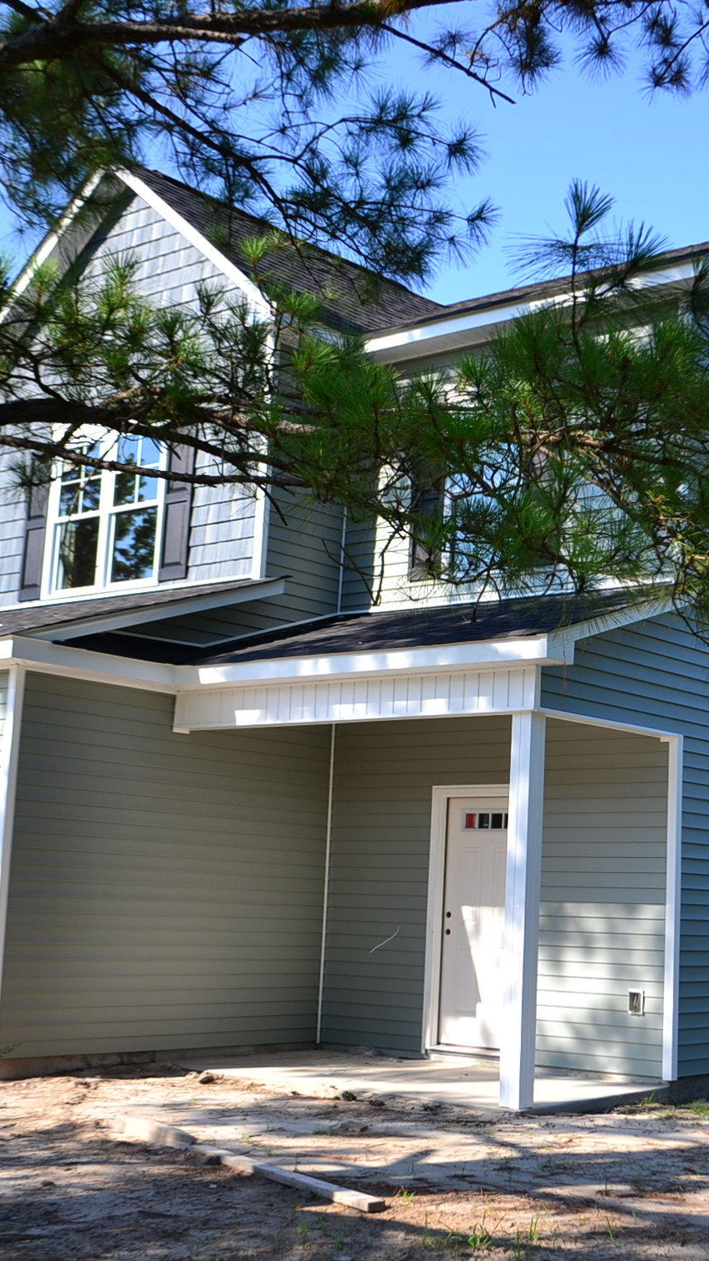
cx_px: 505
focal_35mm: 48
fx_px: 1605
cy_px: 634
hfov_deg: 24.7
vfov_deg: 42.9
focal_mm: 20
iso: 100
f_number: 3.8
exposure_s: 1/400
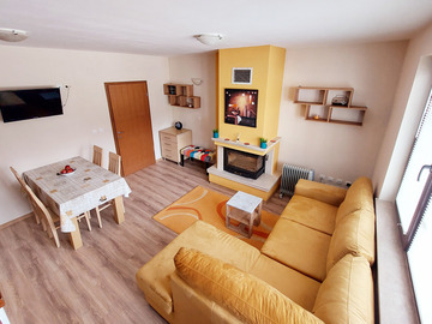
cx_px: 216
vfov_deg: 89.9
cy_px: 162
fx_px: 162
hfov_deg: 106.2
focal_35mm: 13
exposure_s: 1/50
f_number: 2.2
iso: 100
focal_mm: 1.74
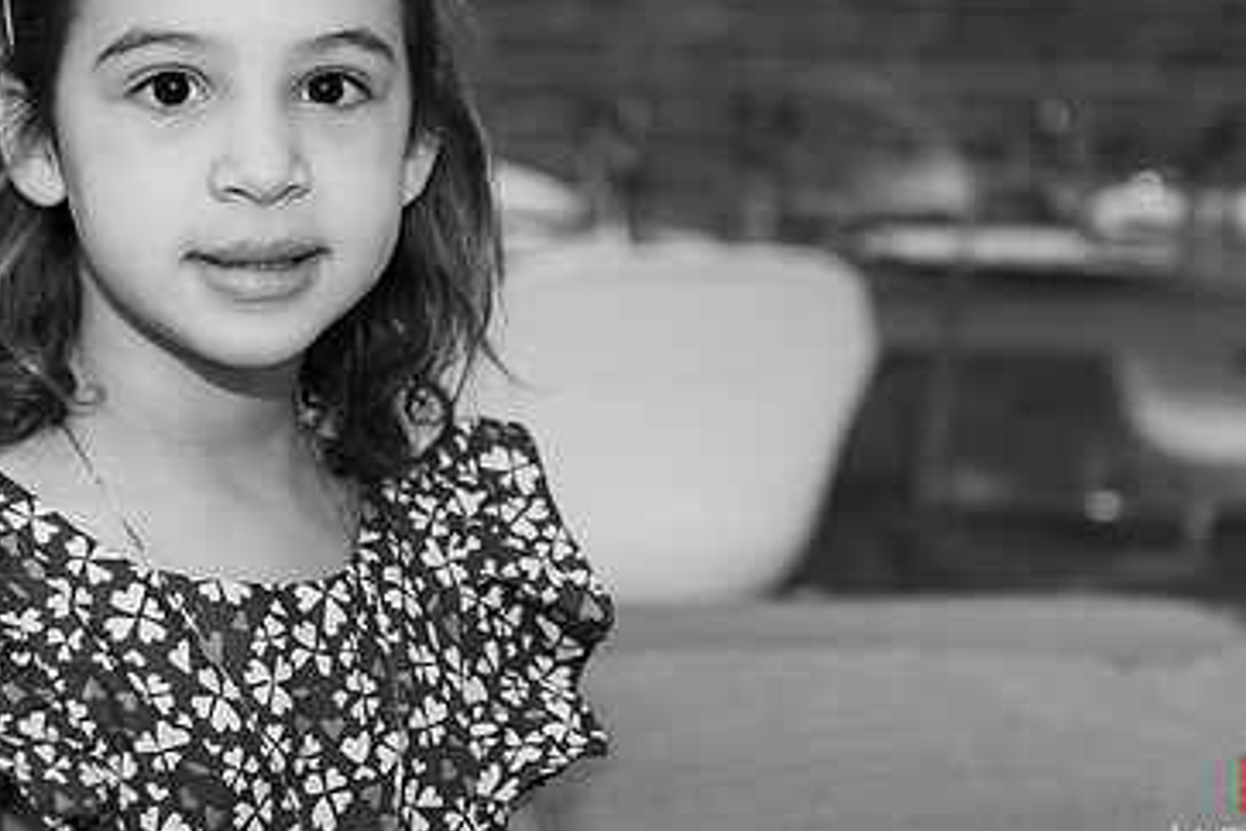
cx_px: 522
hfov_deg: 19.8
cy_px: 170
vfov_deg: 13.2
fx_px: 3565
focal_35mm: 103
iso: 1000
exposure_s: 1/125
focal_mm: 56
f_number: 3.2
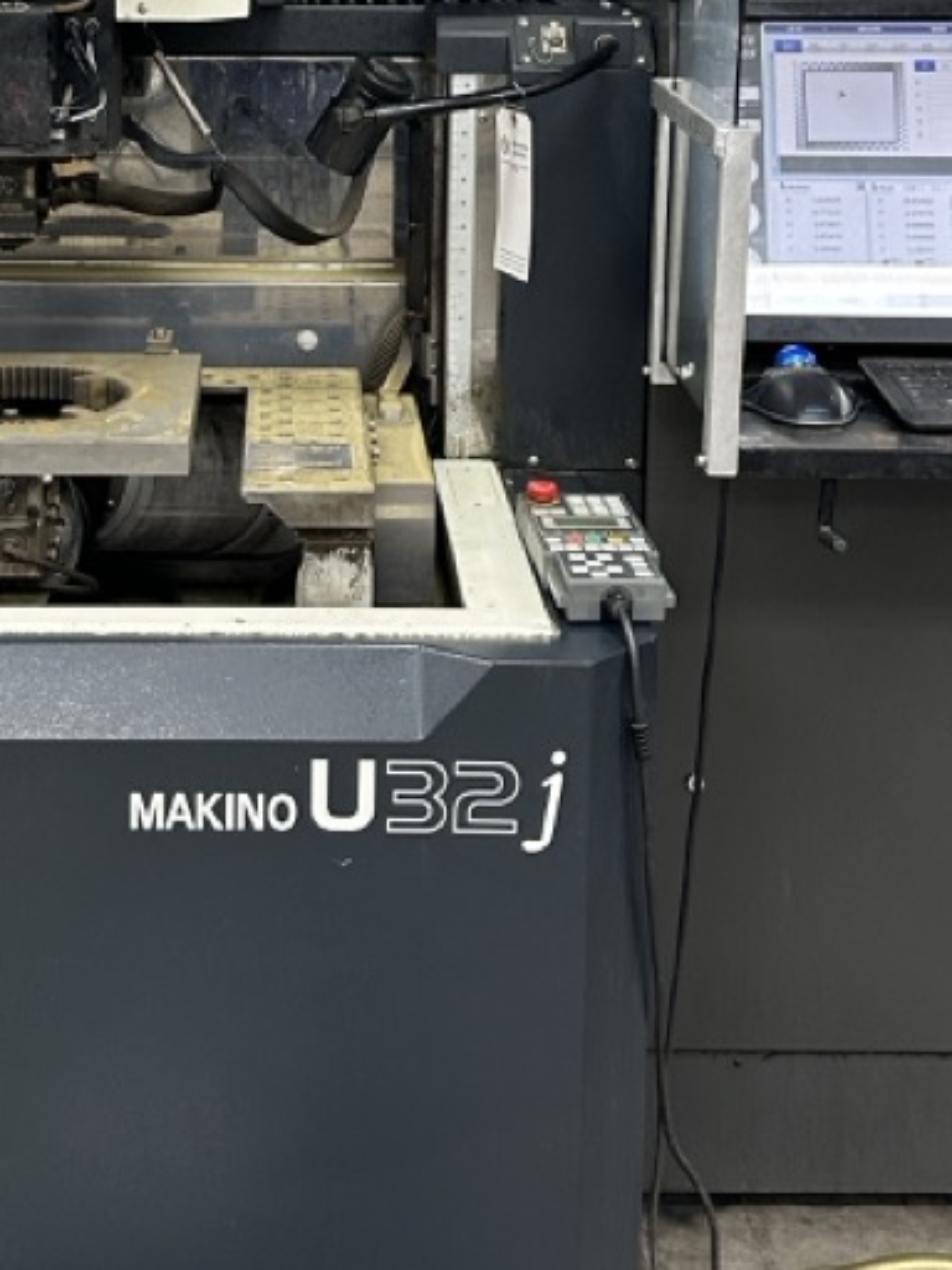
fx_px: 2200
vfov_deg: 31.1
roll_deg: -1.0
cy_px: 201
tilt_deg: -5.3
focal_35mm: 60
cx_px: 283
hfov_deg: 24.2
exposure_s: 1/60
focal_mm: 6.86
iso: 200
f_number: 1.78
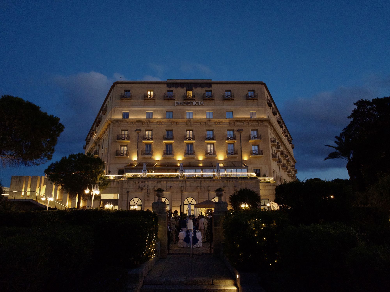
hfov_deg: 71.6
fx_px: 270
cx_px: 195
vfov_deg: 56.8
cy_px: 146
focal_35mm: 24
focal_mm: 12.29
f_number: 2.8
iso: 1600
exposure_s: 1/100
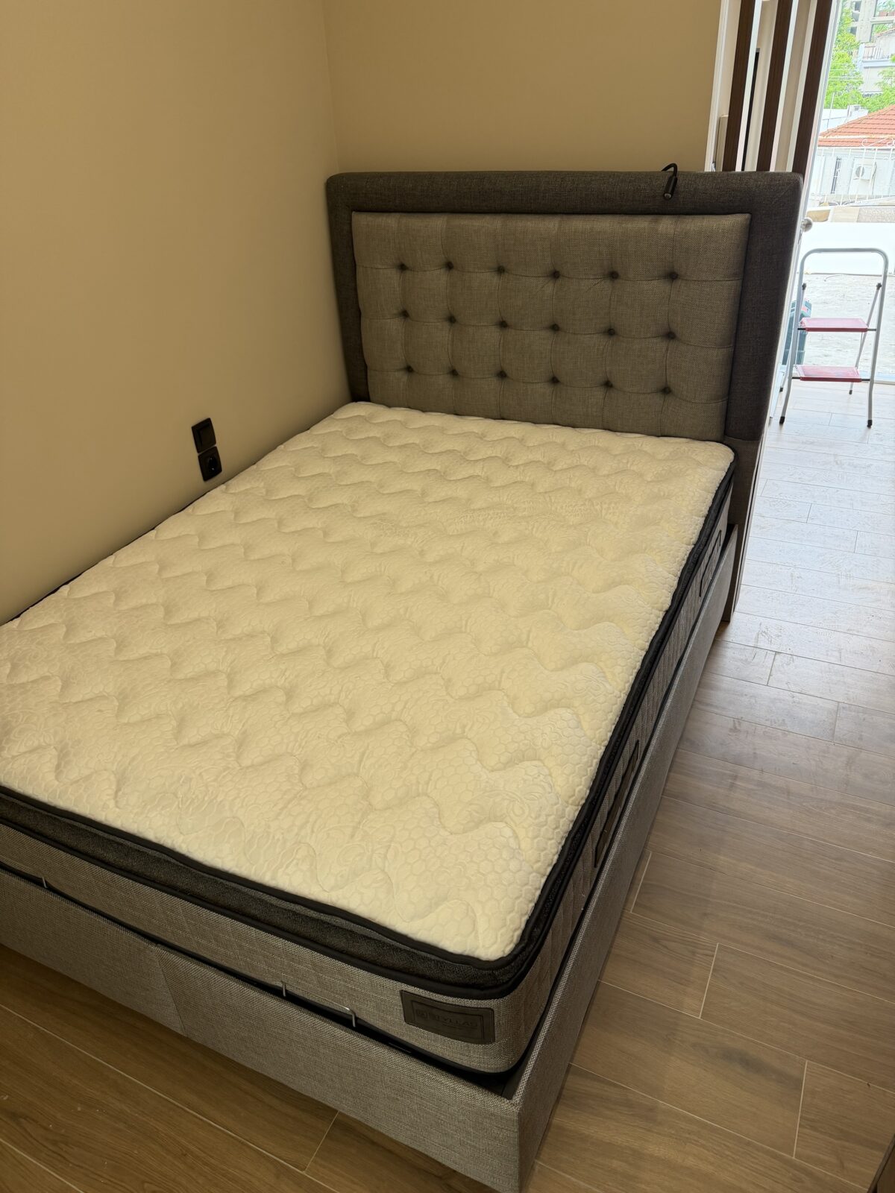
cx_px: 448
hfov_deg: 56.8
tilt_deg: -33.0
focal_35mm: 24
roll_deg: +3.3
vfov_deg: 71.6
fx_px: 827
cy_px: 596
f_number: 1.78
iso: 125
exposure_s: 1/144
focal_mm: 6.76
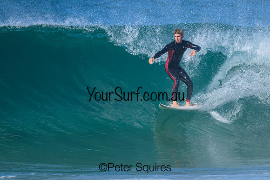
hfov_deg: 1.9
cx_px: 186
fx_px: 8251
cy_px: 80
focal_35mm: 1100
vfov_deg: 1.3
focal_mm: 800
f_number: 6.3
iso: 360
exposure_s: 1/2000
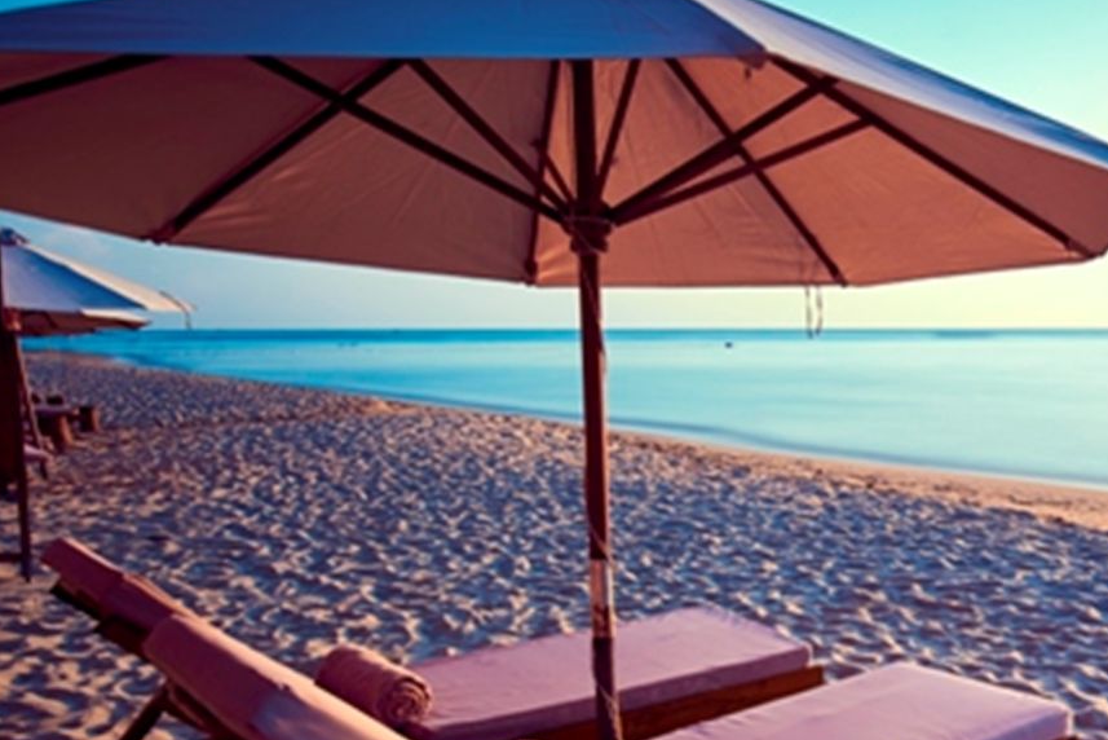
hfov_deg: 49.2
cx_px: 972
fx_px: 1078
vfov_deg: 36.9
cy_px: 561
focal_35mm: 35
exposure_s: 30
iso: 50
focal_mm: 15
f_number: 8
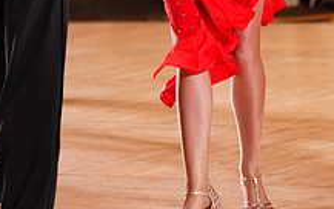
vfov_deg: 4.0
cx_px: 102
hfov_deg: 6.4
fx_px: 2979
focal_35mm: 327
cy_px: -57
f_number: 2.8
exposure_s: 1/500
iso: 2000
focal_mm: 120
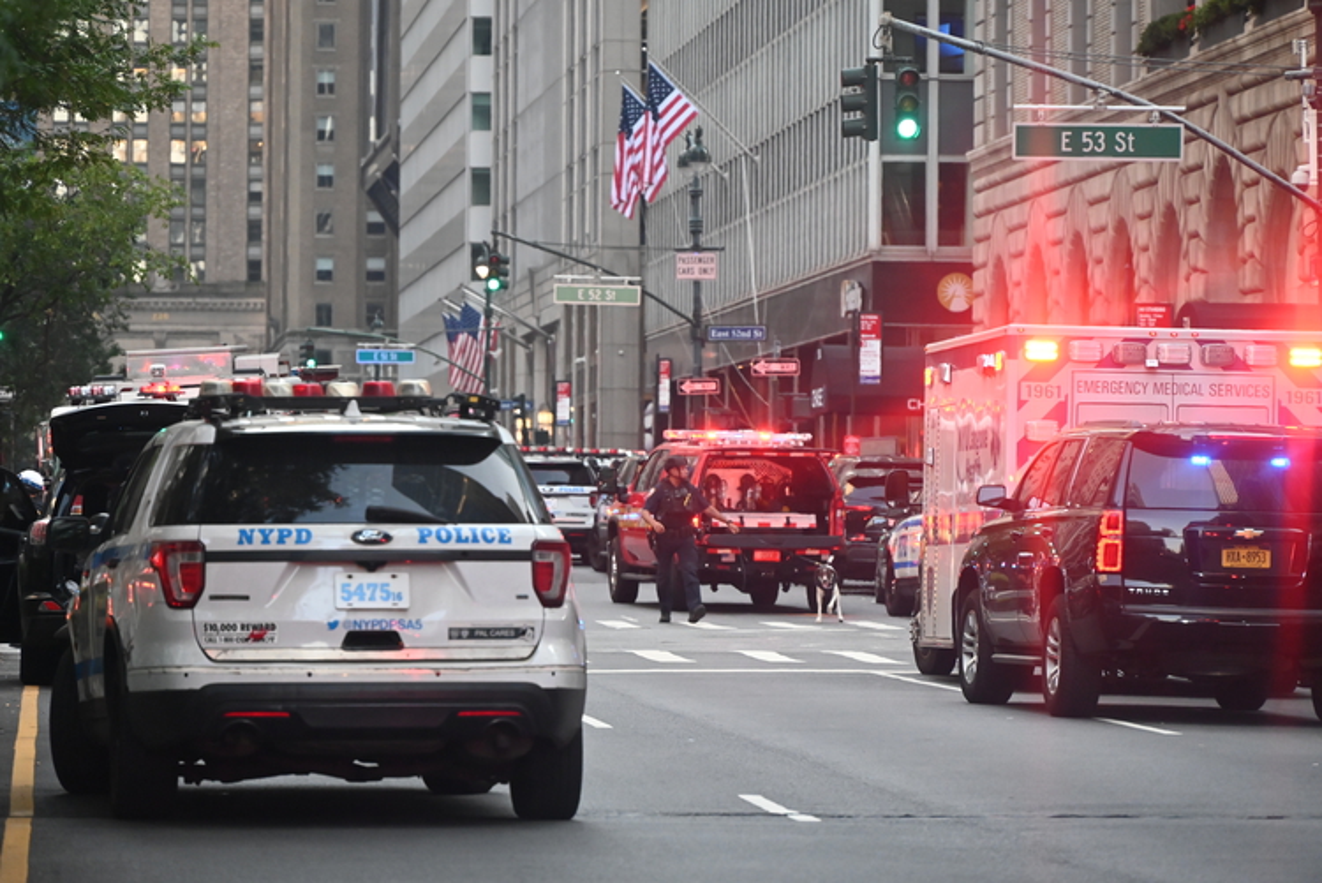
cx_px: 661
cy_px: 442
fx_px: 7348
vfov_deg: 6.9
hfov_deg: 10.3
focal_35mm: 200
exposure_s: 1/400
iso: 3200
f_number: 6.3
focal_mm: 200
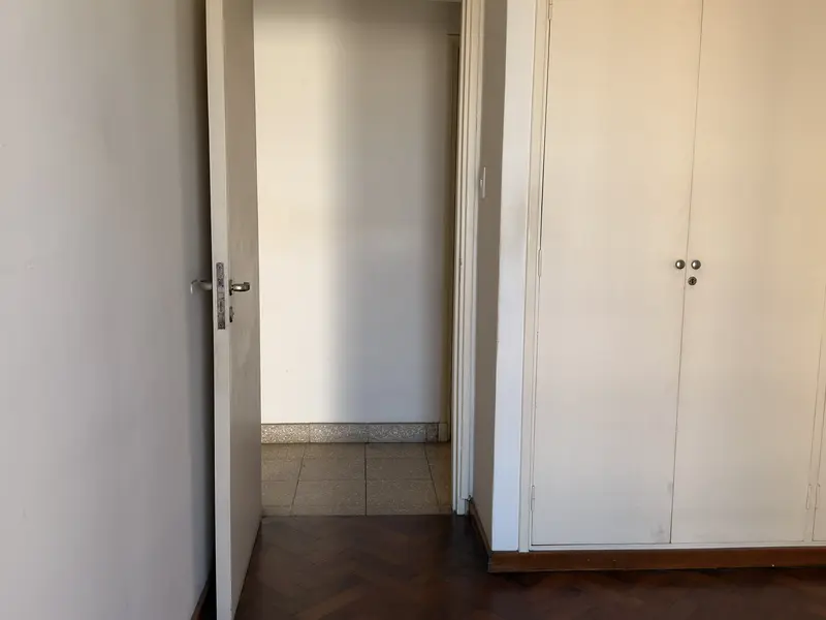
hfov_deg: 52.6
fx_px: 835
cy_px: 310
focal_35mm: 35
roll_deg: -0.8
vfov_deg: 40.7
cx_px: 413
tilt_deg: -8.3
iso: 80
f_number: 1.78
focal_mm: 6.76
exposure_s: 1/228
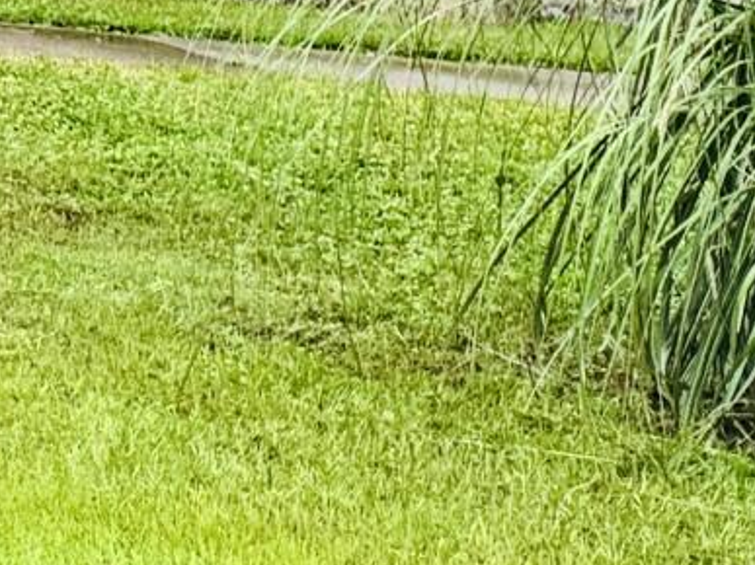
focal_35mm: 186
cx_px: -1836
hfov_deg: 8.2
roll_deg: +0.5
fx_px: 4056
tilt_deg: +4.2
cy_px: -744
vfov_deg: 7.5
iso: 80
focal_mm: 6.76
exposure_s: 1/121
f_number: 1.78
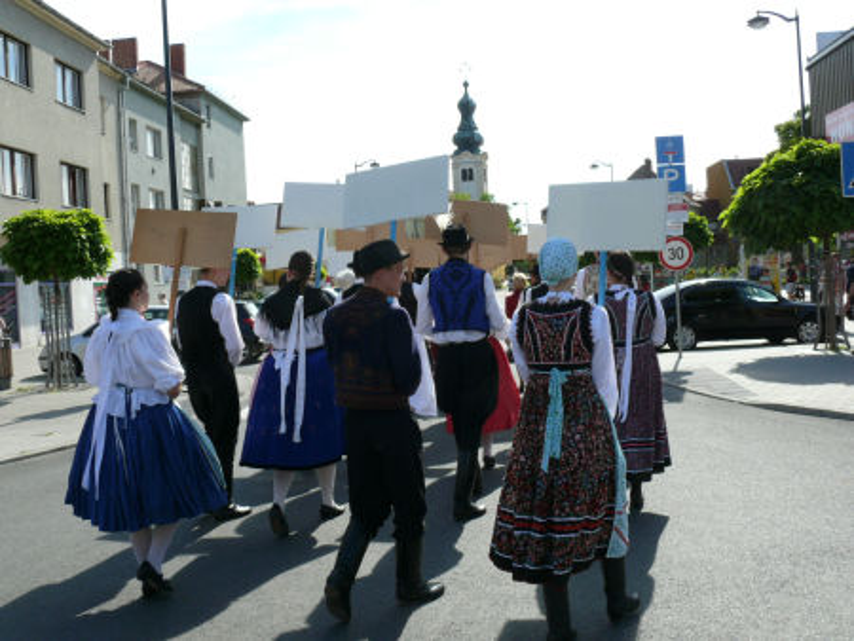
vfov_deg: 40.7
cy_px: 320
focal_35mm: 35
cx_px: 427
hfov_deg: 52.6
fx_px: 864
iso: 100
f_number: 5.6
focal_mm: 7.4
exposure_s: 1/250
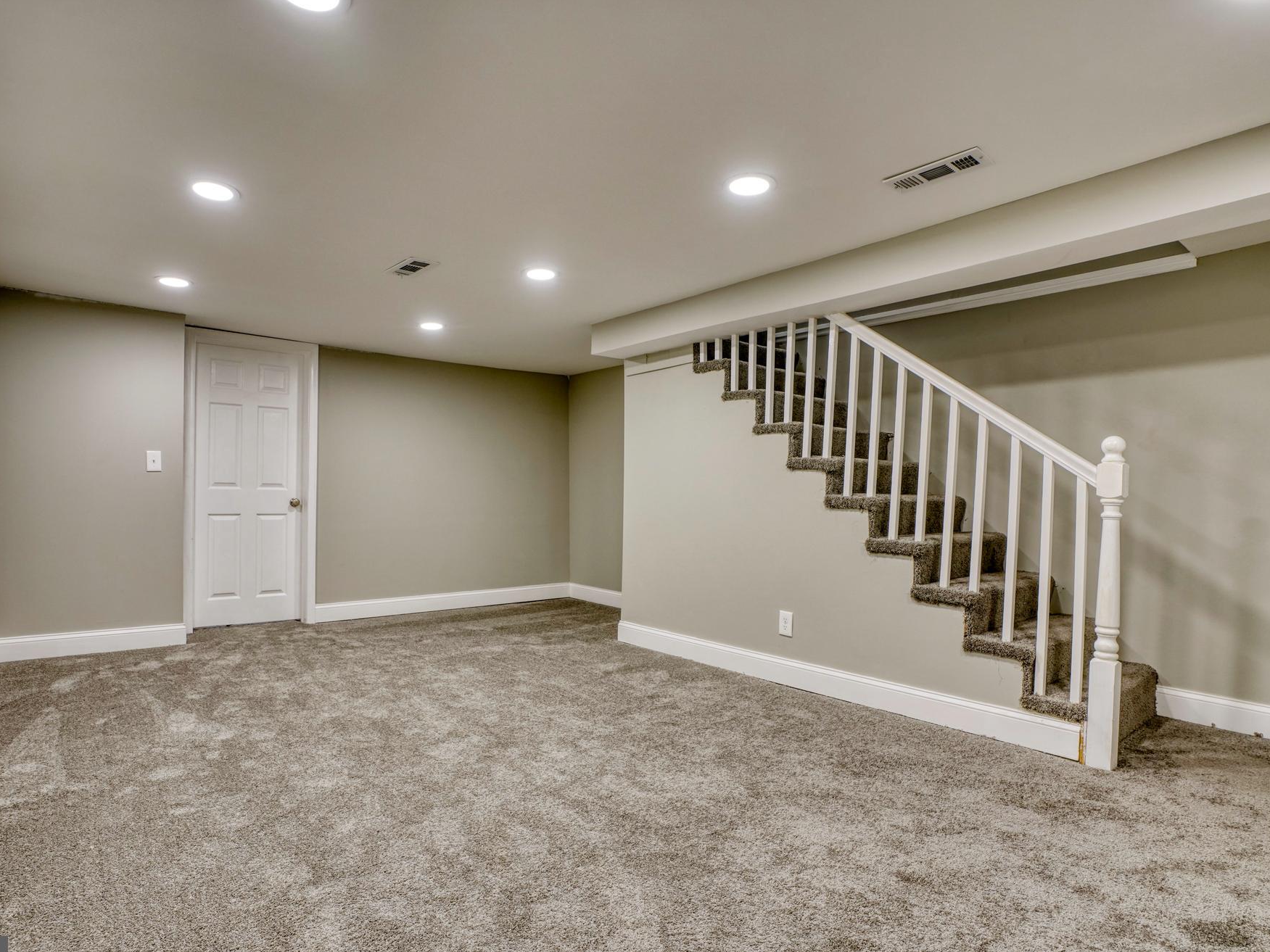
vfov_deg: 71.6
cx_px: 590
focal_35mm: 18
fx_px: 660
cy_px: 494
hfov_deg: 87.6
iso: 640
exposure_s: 1/30
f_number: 7.1
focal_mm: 16
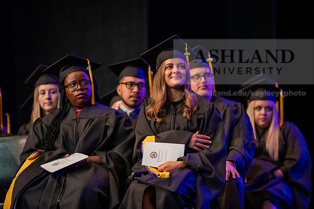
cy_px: 104
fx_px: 1570
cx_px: 157
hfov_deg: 11.4
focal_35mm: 180
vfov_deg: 7.6
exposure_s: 1/200
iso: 4000
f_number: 2.8
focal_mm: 180
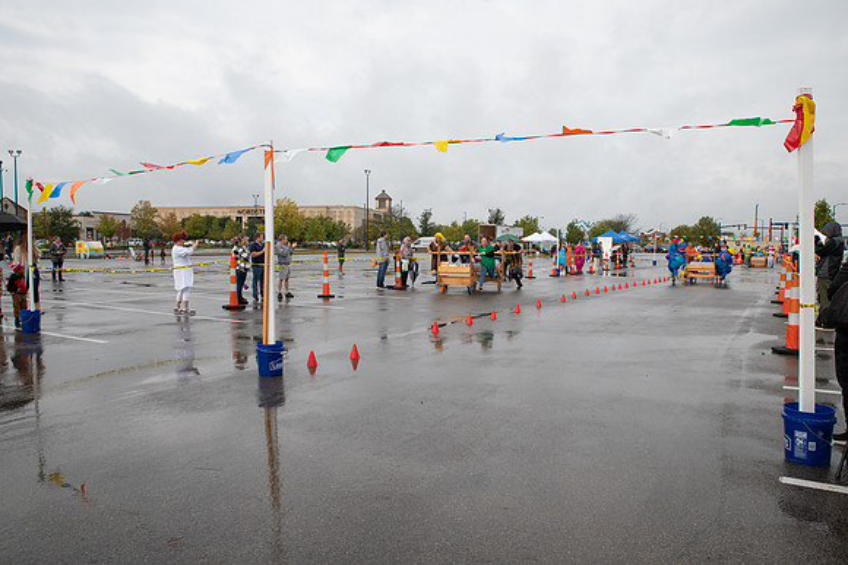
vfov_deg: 50.8
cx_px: 424
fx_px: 594
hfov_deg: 71.0
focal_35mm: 25
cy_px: 282
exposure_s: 1/500
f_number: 7.1
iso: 400
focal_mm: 24
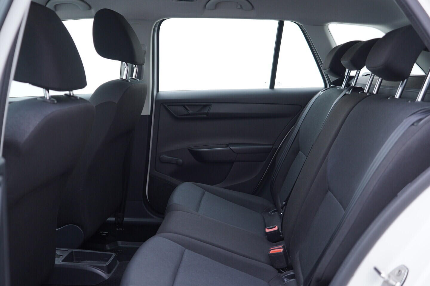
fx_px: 430
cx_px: 215
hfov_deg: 53.1
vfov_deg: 36.9
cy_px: 143
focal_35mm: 36
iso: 160
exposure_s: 1/40
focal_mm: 24
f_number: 2.8
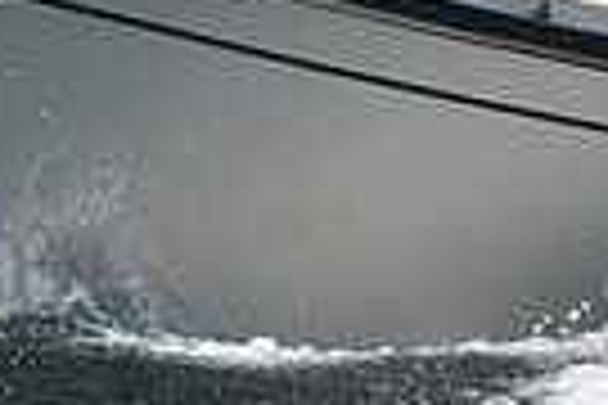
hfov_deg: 4.9
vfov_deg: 3.3
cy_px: -20
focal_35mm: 422
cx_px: 590
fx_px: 7127
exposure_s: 1/1250
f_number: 5.6
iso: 250
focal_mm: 98
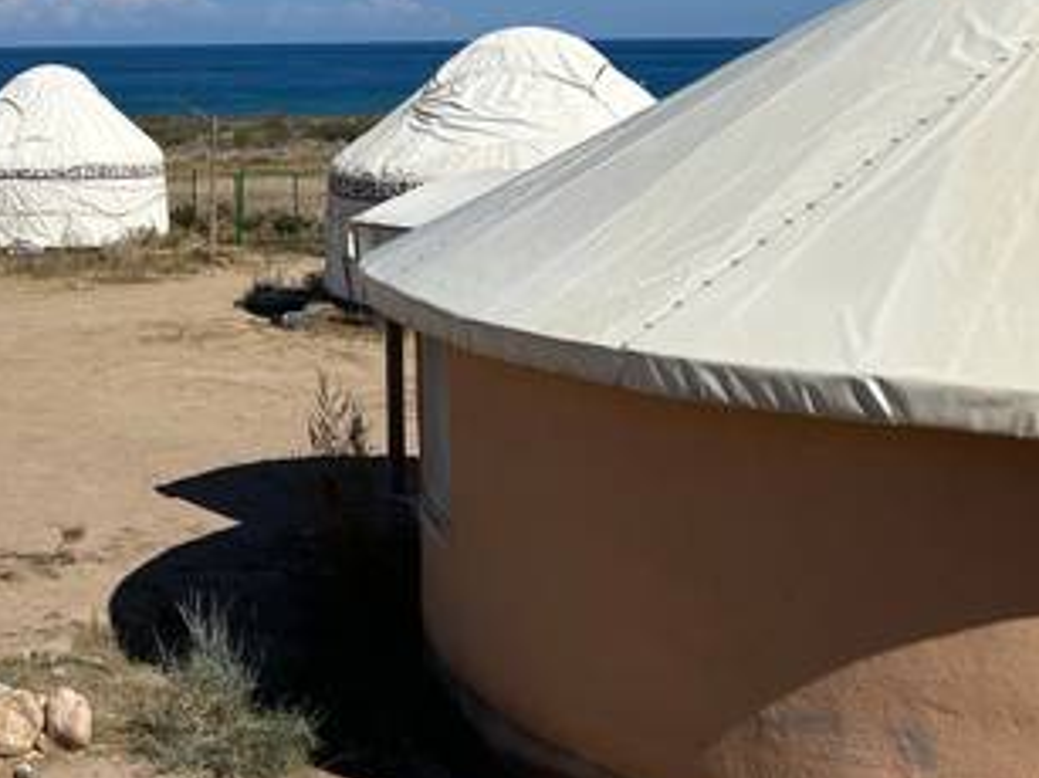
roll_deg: +2.2
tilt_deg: +2.3
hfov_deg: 30.3
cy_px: 0
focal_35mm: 61
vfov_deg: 23.0
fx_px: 1830
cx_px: 98
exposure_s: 1/9434
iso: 50
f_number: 1.5
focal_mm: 5.7
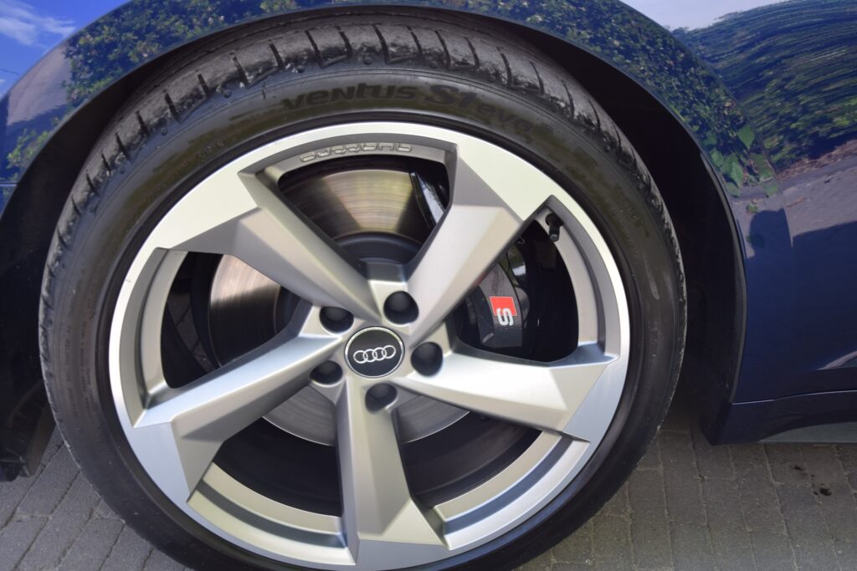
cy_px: 286
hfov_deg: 43.6
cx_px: 428
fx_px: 1071
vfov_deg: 29.9
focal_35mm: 45
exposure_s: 1/160
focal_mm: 30
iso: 400
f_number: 6.3
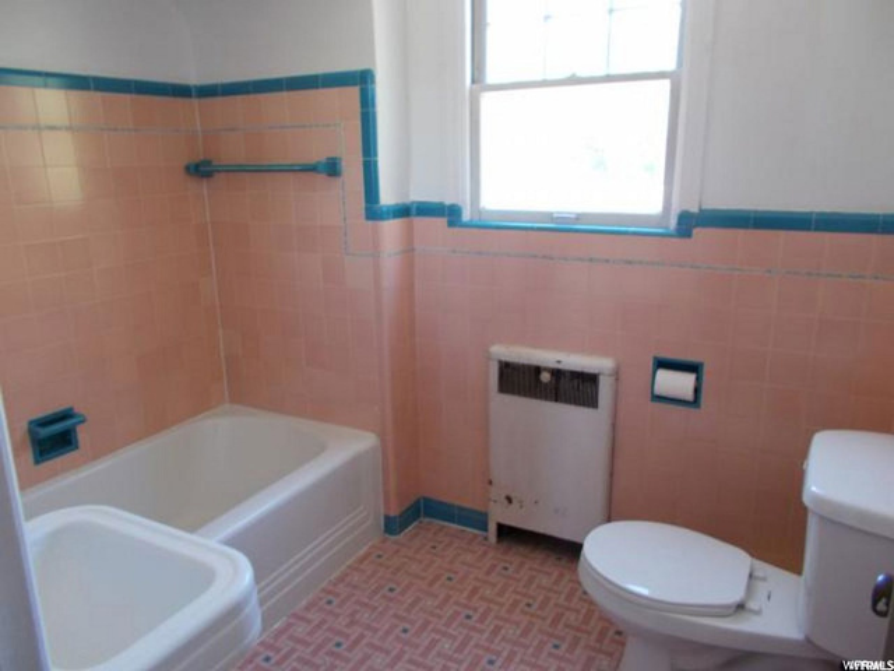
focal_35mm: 26
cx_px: 447
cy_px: 336
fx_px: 671
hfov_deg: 67.3
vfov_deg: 53.1
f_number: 3.2
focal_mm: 4.6
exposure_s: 1/25
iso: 160
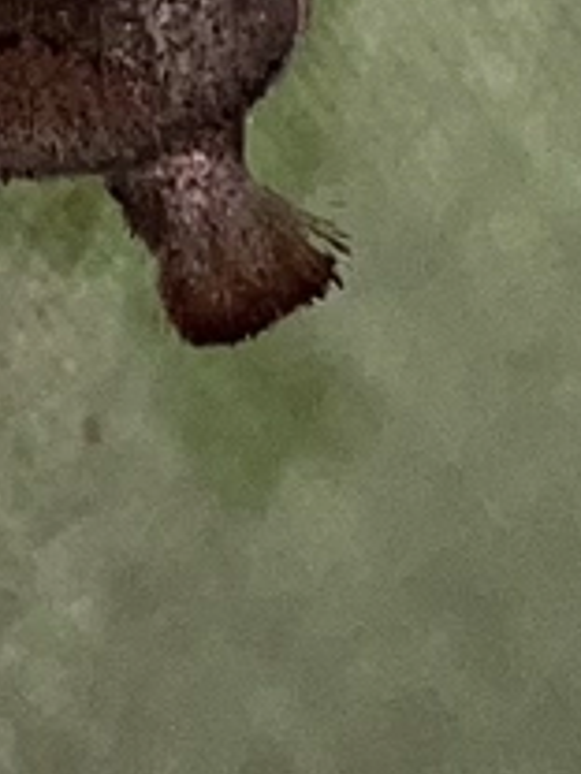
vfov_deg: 21.1
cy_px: -350
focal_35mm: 80
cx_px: 194
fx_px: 1790
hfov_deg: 18.4
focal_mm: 5.1
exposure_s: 1/82
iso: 32
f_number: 1.6
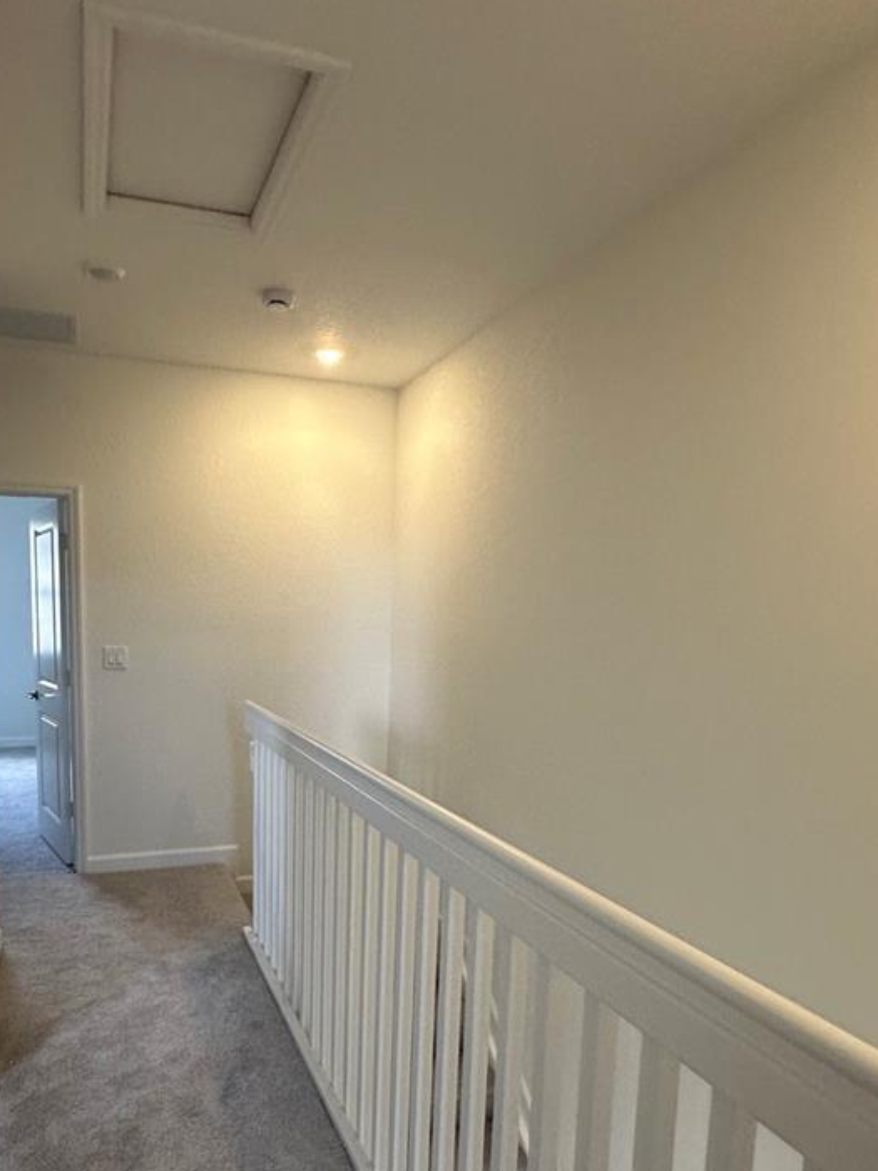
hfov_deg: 56.2
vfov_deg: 70.7
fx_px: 812
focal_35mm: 24
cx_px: 333
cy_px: 713
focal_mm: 2.22
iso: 200
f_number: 2.2
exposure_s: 1/120
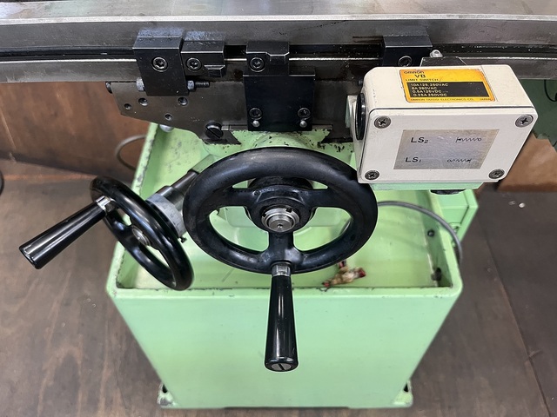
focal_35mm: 26
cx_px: 278
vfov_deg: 53.1
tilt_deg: -51.6
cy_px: 208
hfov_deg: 67.3
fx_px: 418
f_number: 1.6
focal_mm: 5.1
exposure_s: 1/60
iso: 250
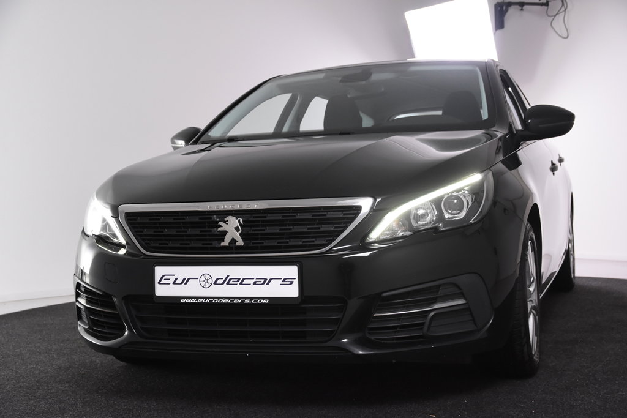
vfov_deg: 26.5
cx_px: 314
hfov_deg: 38.9
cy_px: 209
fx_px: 888
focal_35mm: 51
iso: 1600
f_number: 5
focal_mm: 34
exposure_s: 1/100
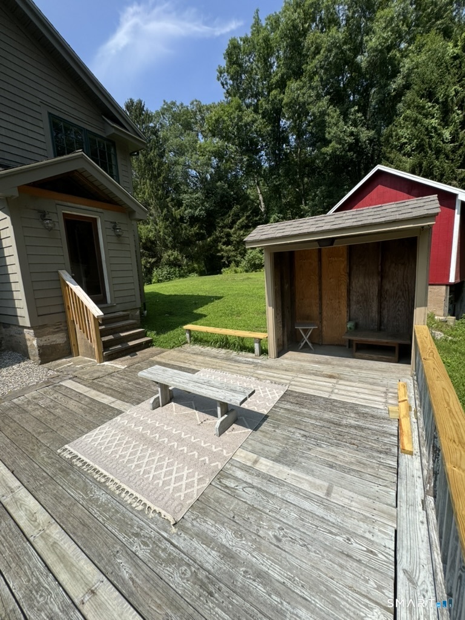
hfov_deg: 85.7
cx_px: 232
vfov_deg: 102.1
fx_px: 251
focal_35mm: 14
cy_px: 310
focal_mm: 2.22
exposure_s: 1/1709
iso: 50
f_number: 2.2
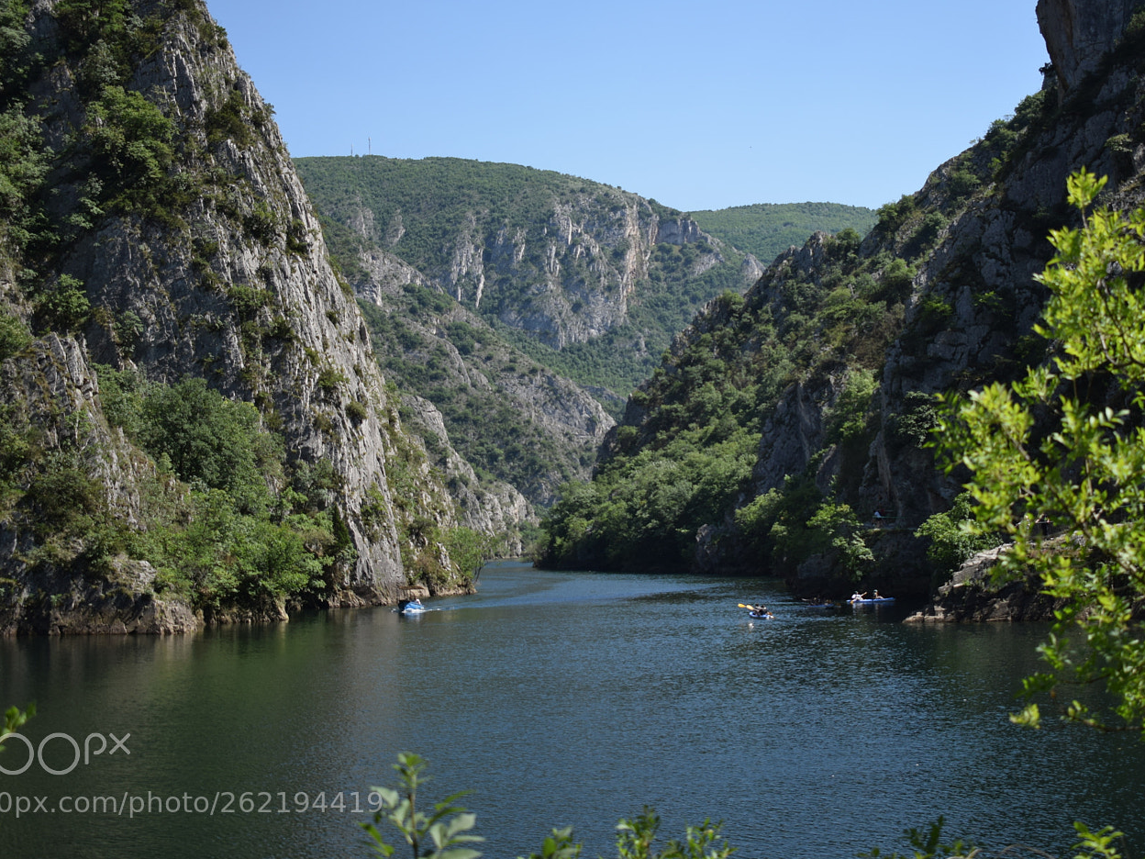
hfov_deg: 35.7
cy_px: 385
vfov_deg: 27.2
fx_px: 1773
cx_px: 637
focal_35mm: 54
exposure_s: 1/500
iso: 100
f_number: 4.2
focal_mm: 29
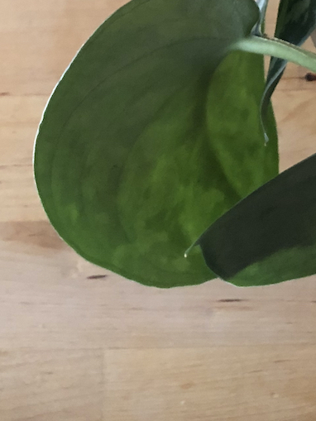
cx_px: 234
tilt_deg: -86.2
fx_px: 1071
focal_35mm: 88
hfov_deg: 16.7
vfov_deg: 19.3
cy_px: -219
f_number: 1.8
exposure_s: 1/7
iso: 80
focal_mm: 3.99
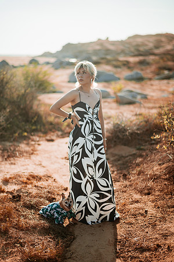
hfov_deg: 23.4
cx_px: 87
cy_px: 131
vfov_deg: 34.5
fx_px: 420
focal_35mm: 58
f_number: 1.4
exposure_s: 1/5000
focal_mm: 58
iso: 100
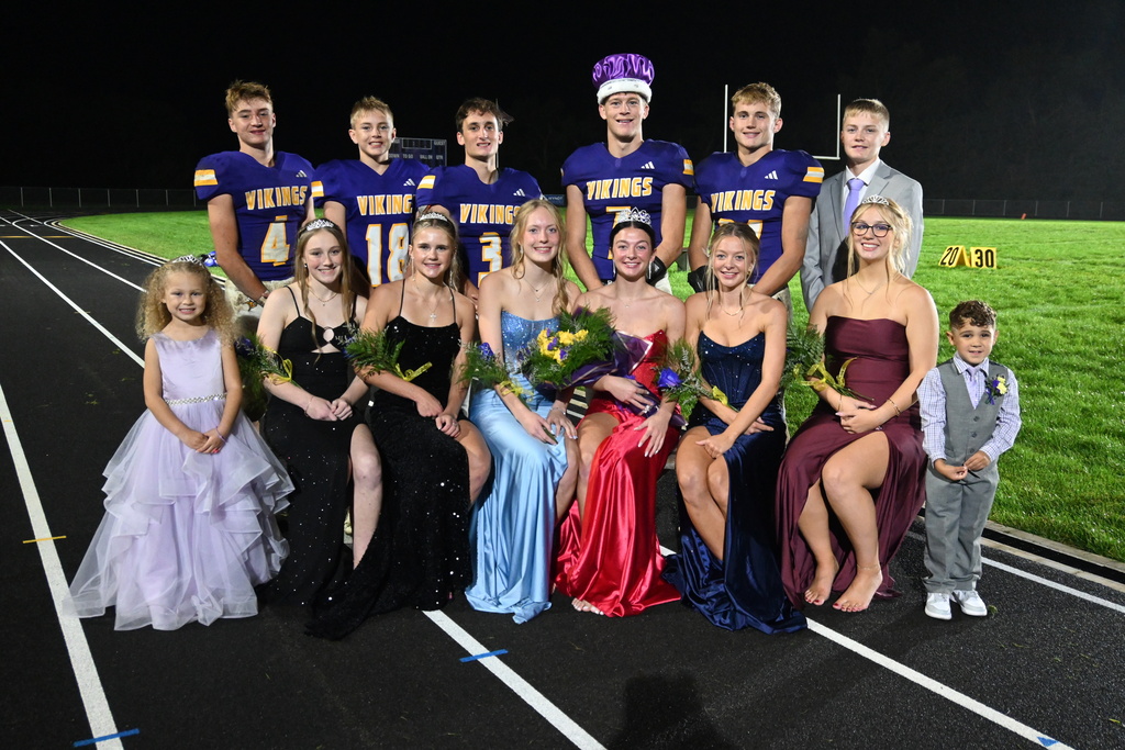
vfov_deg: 40.0
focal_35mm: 33
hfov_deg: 57.2
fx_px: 1031
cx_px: 562
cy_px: 375
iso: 3200
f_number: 4
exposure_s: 1/100
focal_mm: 22
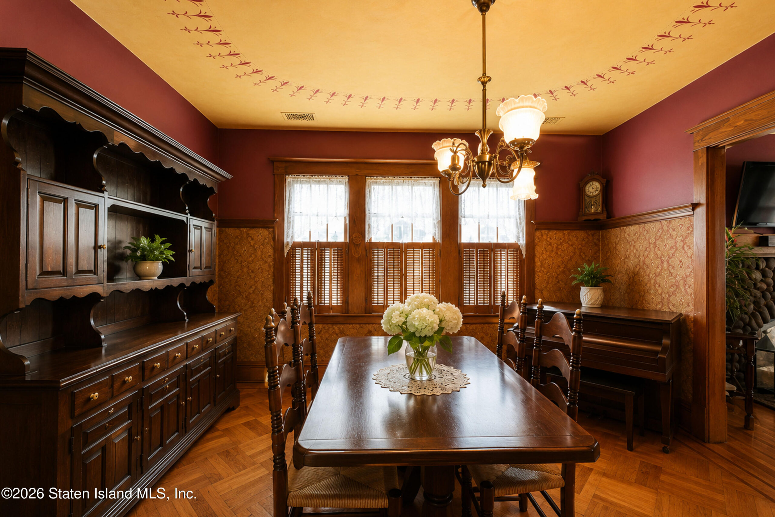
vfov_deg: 77.3
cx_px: 388
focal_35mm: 15
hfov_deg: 100.4
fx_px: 323
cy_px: 258
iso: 2000
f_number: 6.4
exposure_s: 1/25
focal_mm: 10
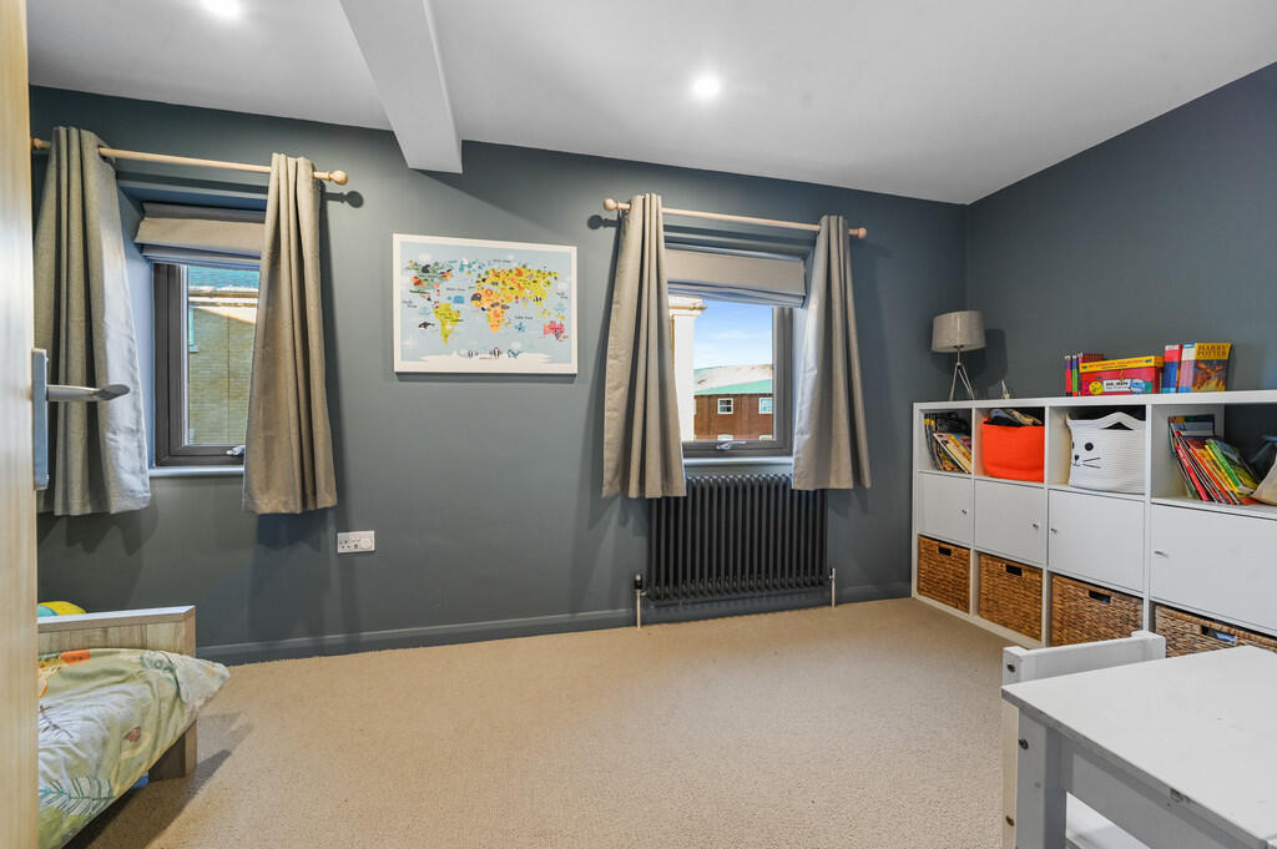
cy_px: 424
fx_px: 496
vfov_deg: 81.1
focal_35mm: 14
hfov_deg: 104.3
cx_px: 638
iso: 400
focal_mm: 14
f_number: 8
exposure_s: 1/1.67
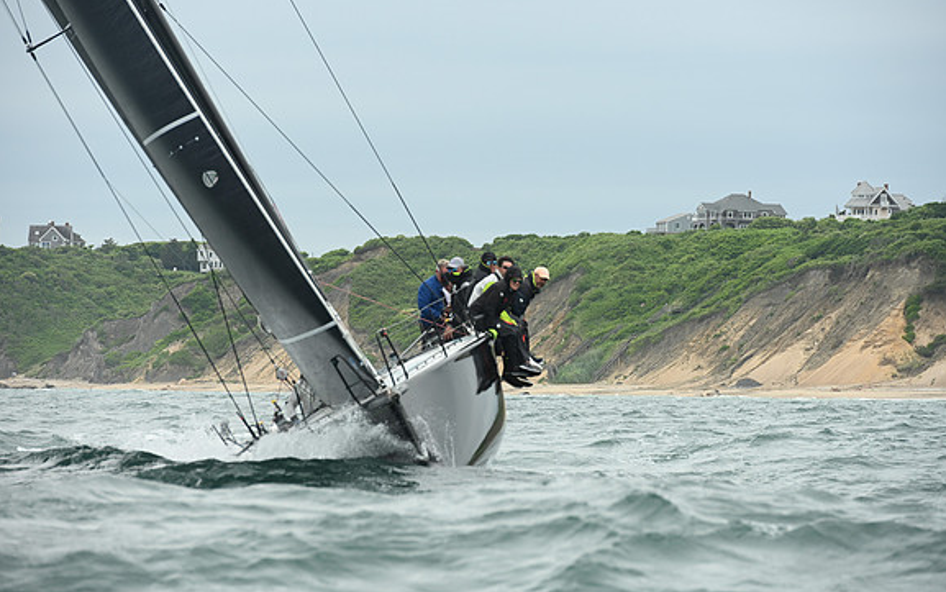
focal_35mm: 205
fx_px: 5287
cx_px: 474
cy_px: 298
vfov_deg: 6.4
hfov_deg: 10.2
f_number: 7.1
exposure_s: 1/800
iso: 400
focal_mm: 200
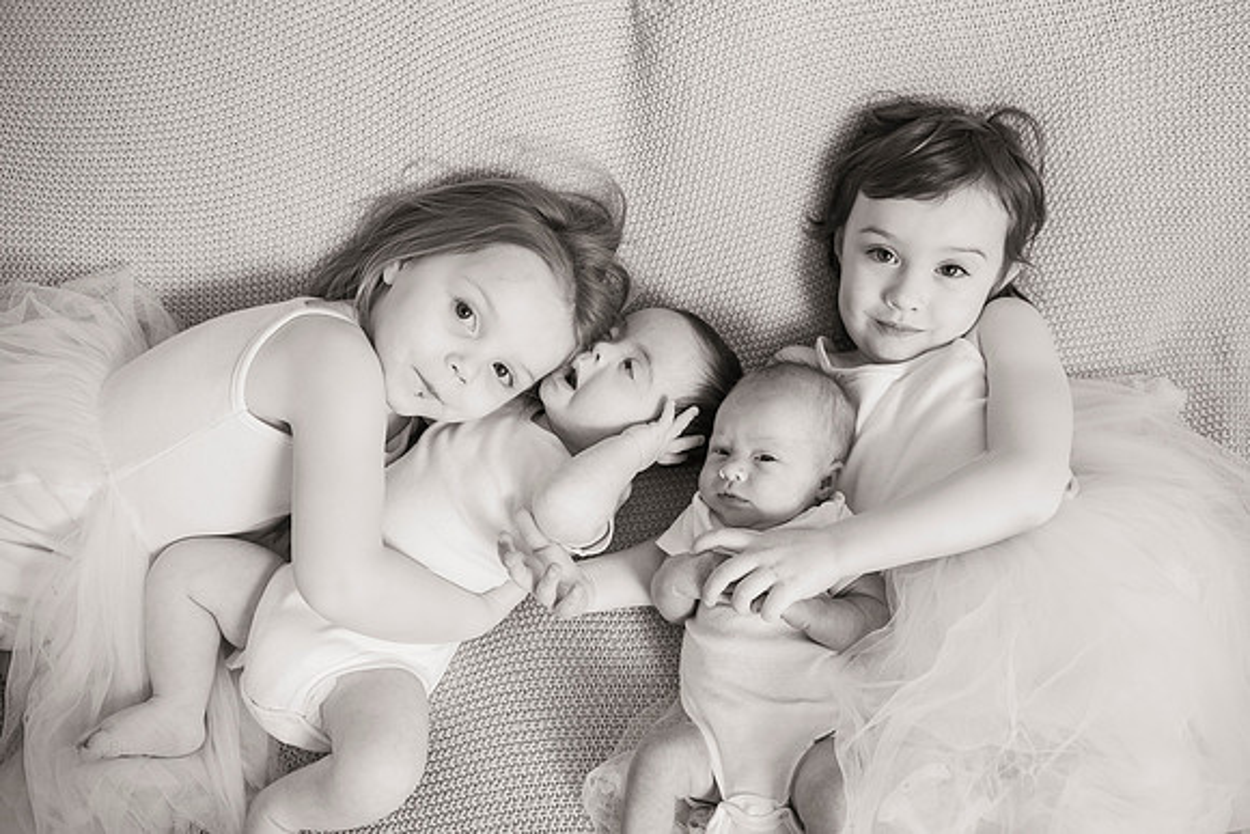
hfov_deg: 64.5
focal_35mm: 29
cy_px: 393
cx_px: 624
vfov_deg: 45.6
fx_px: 991
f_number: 3.5
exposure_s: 1/125
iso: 200
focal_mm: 27
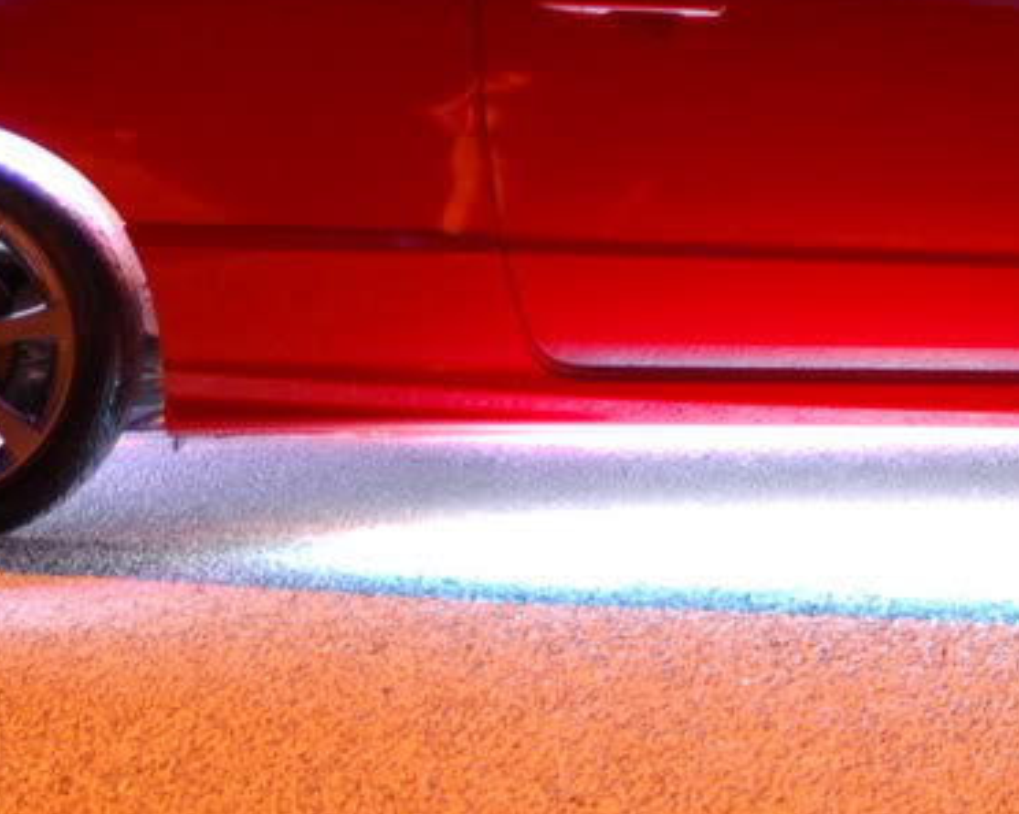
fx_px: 3737
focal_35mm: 124
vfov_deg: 12.3
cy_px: 18
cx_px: 926
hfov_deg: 15.3
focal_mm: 32
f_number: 4
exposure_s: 15
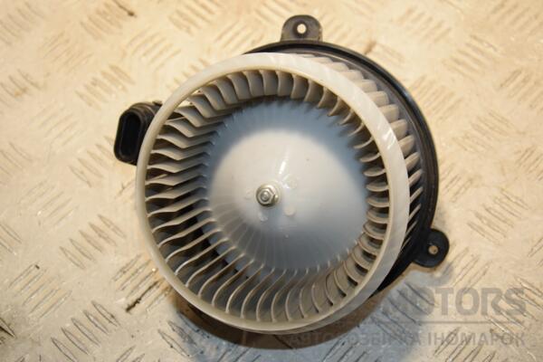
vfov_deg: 18.9
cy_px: 181
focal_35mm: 72
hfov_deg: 28.1
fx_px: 1086
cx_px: 272
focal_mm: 48
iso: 800
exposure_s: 1/200
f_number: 6.3
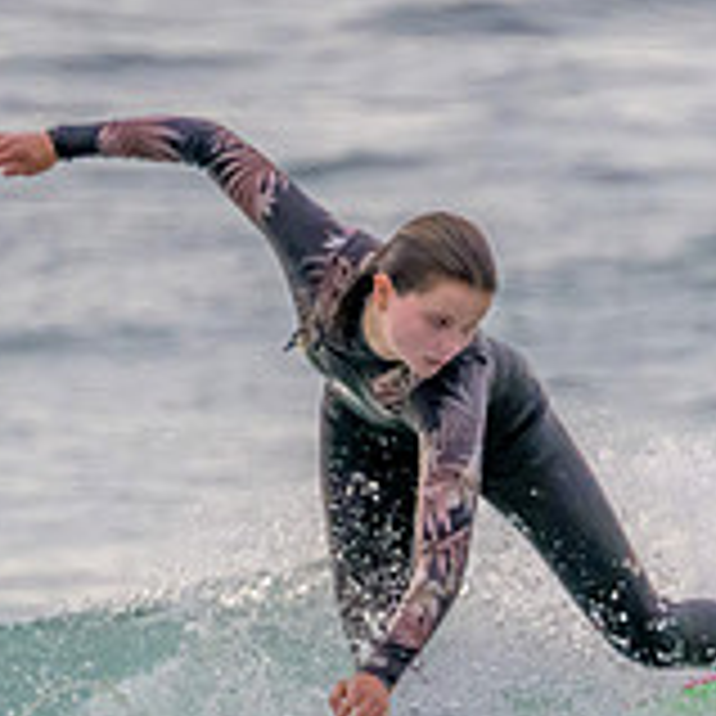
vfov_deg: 0.7
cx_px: 730
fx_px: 58129
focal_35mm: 2484
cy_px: 853
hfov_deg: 0.7
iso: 7200
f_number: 11
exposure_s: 1/2000
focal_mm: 800
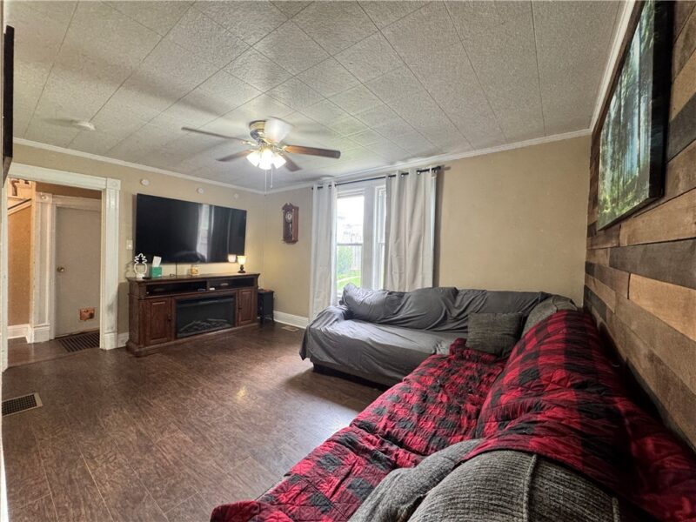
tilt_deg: -0.6
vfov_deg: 85.7
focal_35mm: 14
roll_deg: -2.0
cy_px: 261
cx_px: 348
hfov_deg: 102.1
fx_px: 281
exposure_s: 1/60
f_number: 2.2
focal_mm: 2.22
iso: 200
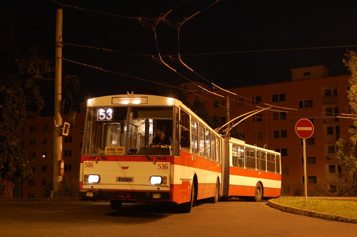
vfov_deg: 29.8
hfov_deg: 43.6
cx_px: 178
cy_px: 118
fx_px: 446
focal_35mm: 45
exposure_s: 1/1.3
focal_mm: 30
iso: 800
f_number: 4.2
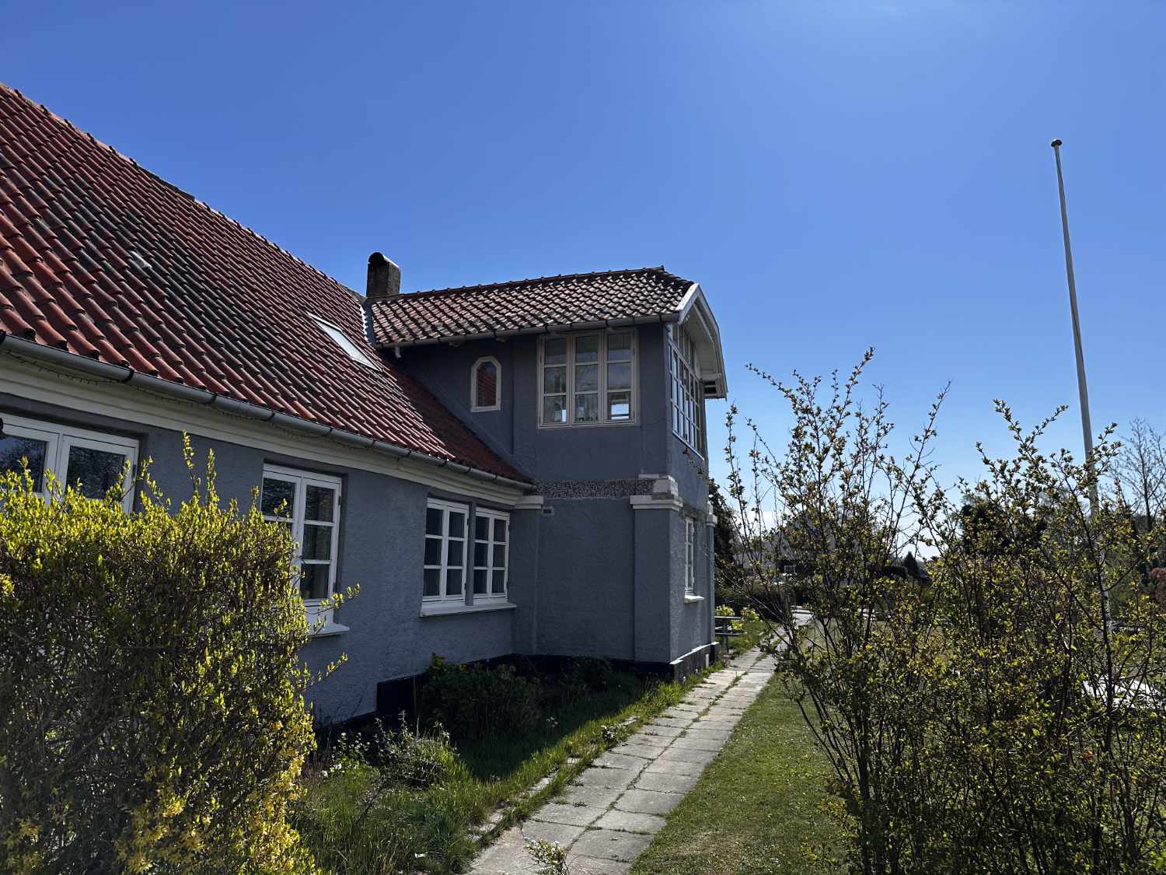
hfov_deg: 71.6
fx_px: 808
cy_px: 438
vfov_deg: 56.8
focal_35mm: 24
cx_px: 583
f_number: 1.8
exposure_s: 1/8197
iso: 80
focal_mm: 6.9
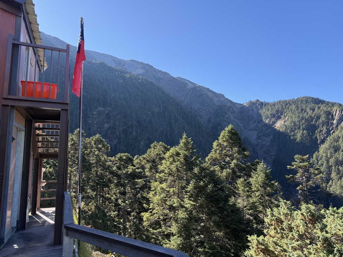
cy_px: 128
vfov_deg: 56.8
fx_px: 238
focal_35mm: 24
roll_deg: +0.2
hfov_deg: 71.6
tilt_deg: +6.8
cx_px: 172
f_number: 1.78
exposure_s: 1/1211
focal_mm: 6.76
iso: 100
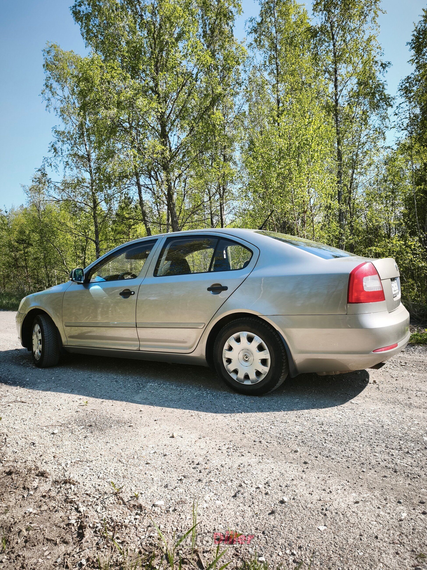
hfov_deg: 58.9
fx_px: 378
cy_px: 285
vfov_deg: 73.9
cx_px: 214
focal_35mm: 23
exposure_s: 1/859
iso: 50
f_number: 1.62
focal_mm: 6.45
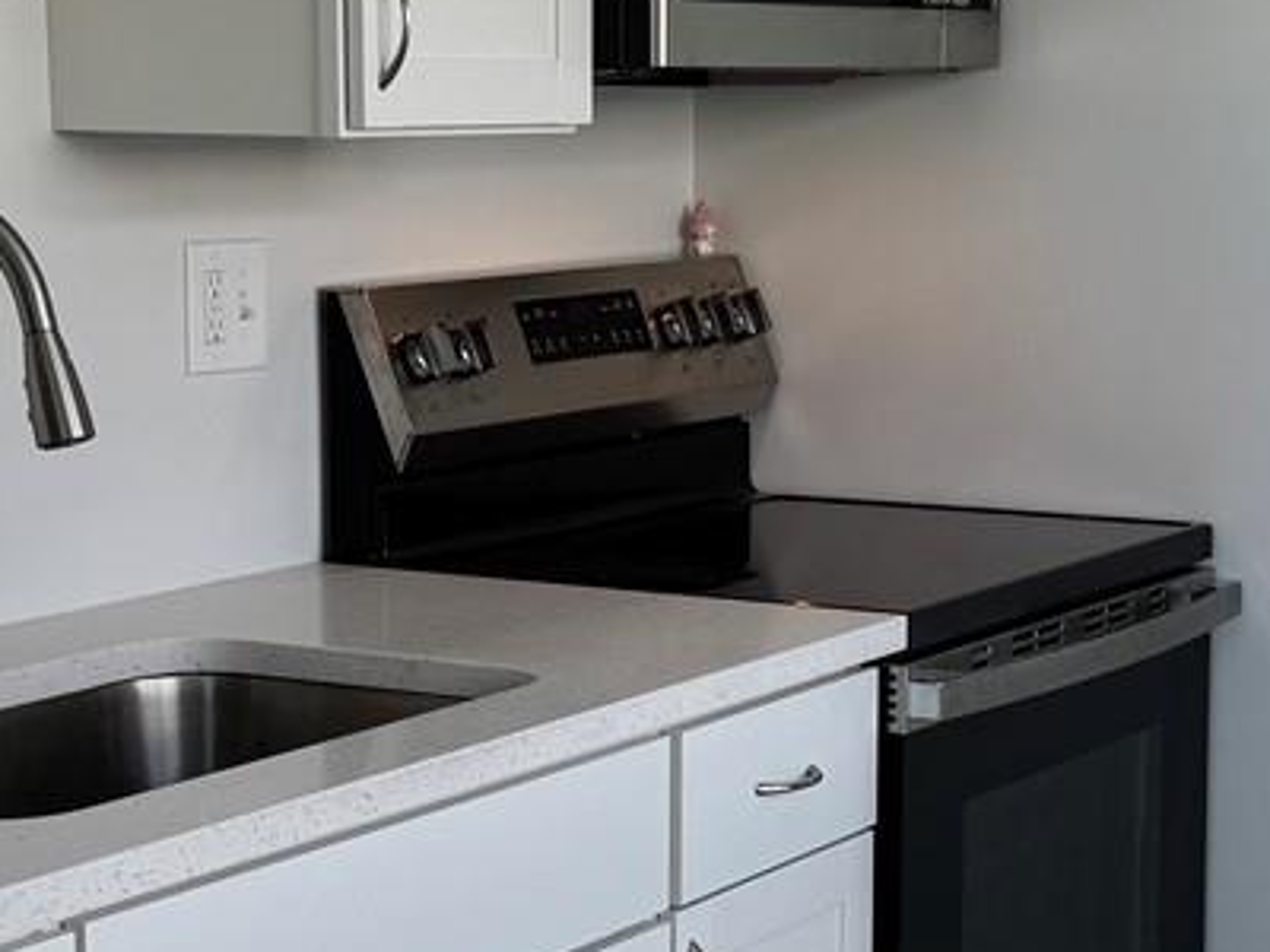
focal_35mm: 96
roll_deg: +0.0
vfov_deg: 15.3
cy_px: 714
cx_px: 657
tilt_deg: -10.5
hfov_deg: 20.4
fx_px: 3522
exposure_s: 1/229
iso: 64
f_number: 1.78
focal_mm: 6.76
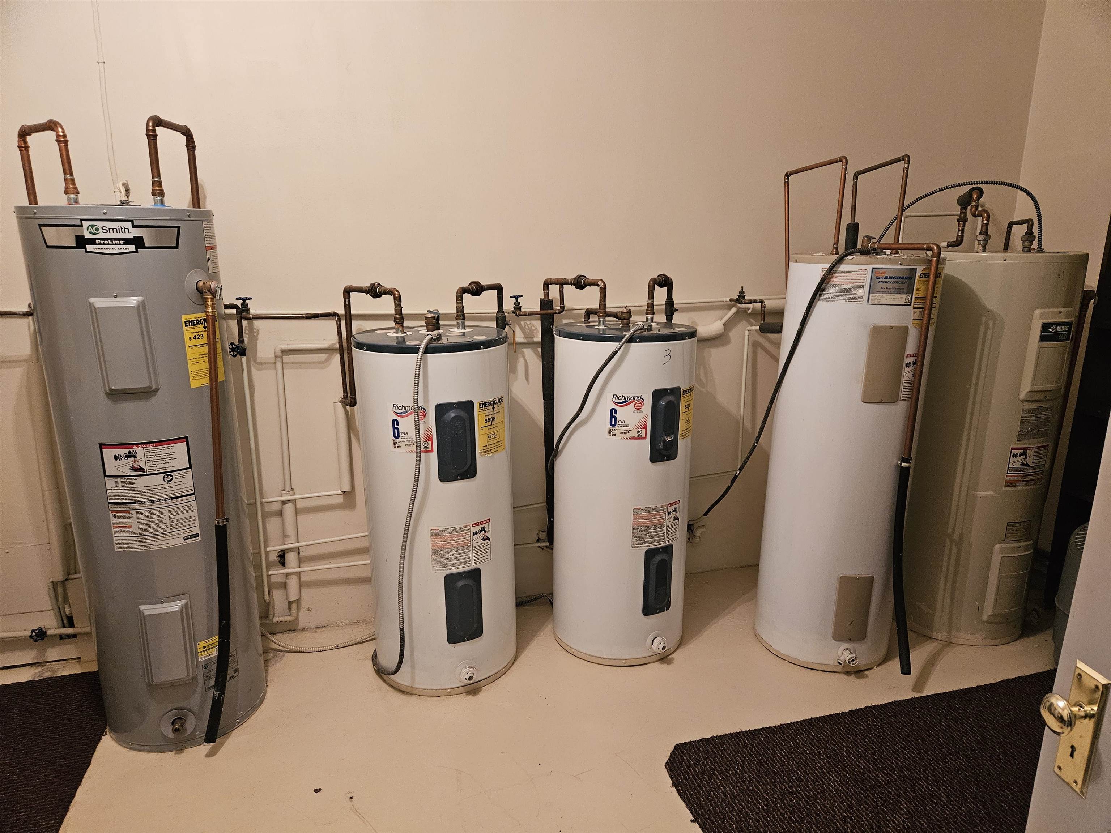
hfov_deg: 73.9
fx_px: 738
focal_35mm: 23
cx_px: 556
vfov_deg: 58.9
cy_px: 416
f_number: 1.8
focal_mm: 5.4
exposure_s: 1/120
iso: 500
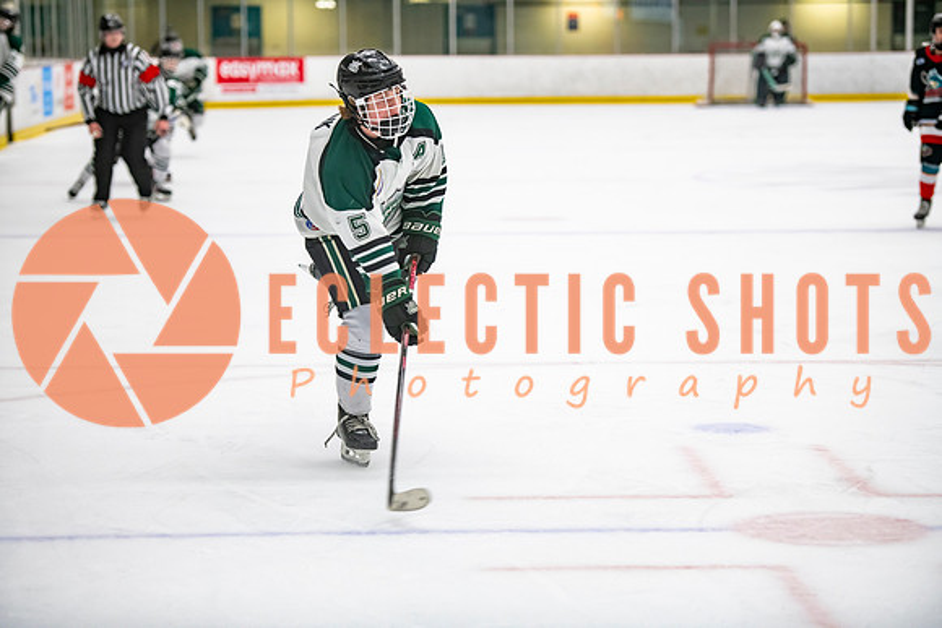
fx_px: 2879
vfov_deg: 12.5
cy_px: 314
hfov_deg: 18.6
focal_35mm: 110
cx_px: 471
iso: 2000
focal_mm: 110
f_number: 3.2
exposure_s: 1/640
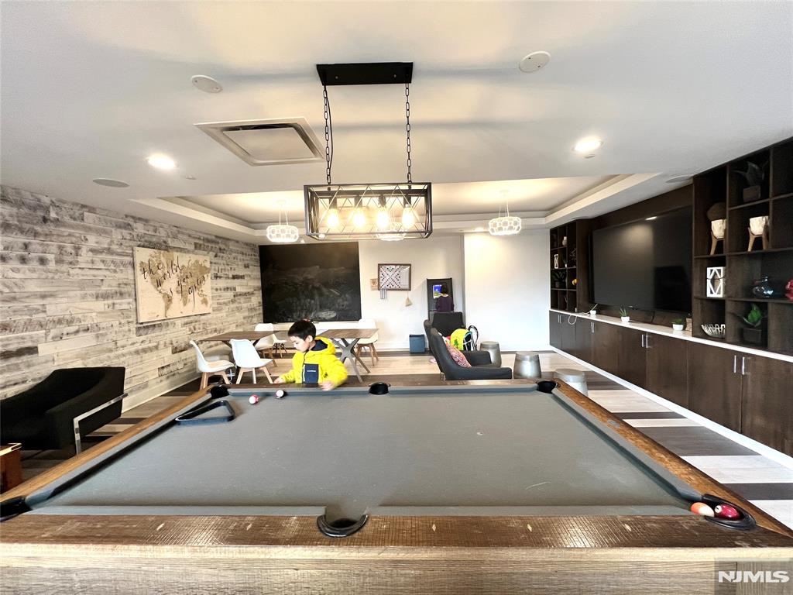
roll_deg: +2.6
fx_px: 298
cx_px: 396
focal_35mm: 13
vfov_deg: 89.9
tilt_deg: -2.1
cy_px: 298
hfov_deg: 106.2
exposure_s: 1/60
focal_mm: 1.57
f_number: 1.8
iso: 200
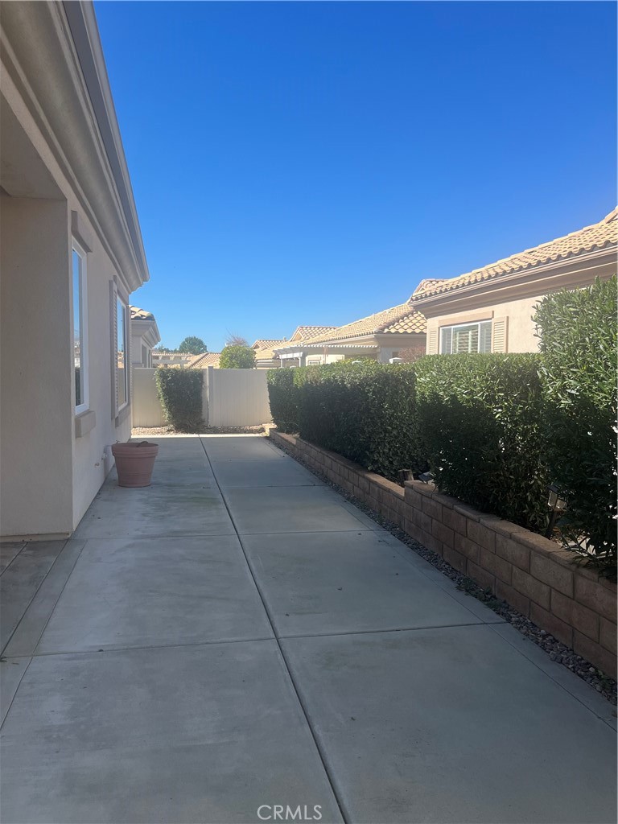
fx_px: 619
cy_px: 412
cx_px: 309
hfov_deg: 53.1
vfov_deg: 67.3
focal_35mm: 26
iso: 50
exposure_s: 1/2410
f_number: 1.6
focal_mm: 5.1
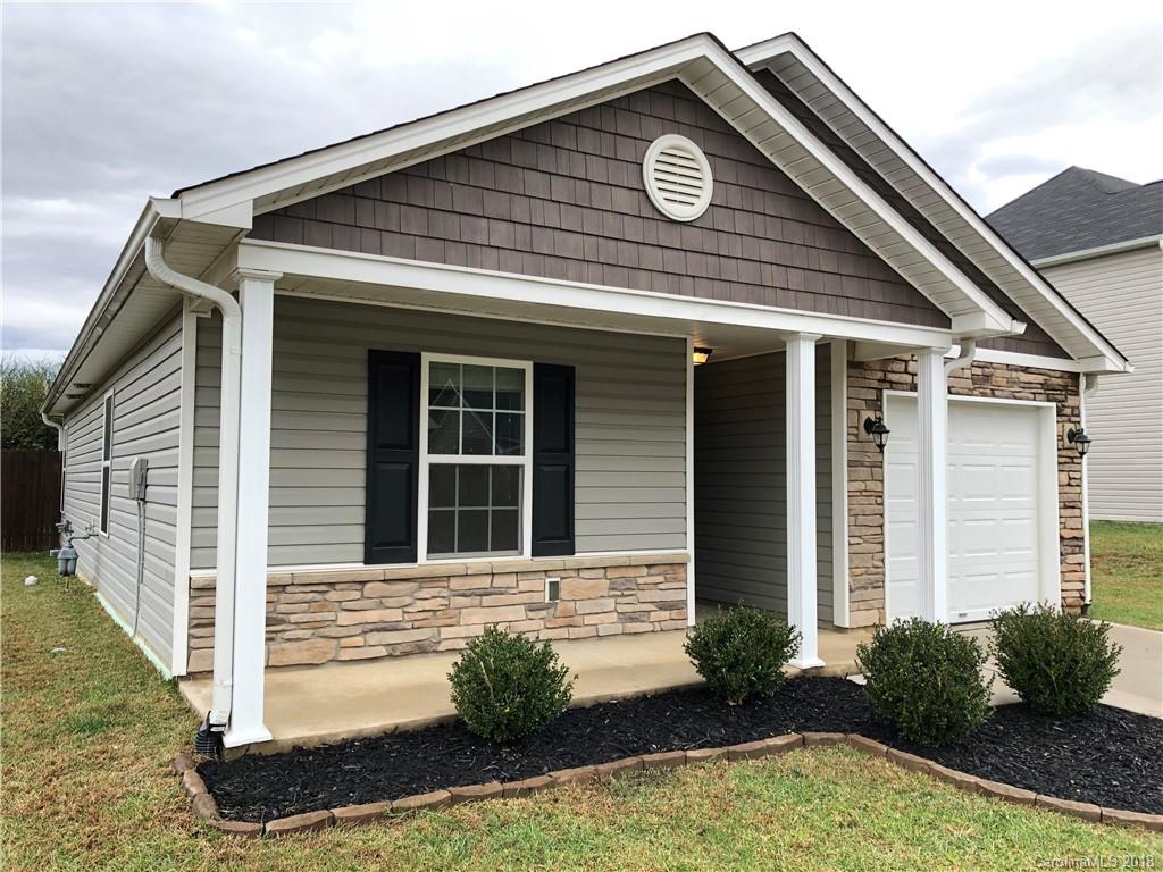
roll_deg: +0.5
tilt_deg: +3.4
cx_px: 582
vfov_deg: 49.7
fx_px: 941
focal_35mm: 28
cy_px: 436
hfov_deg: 63.4
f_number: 1.8
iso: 20
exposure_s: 1/153
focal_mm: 4
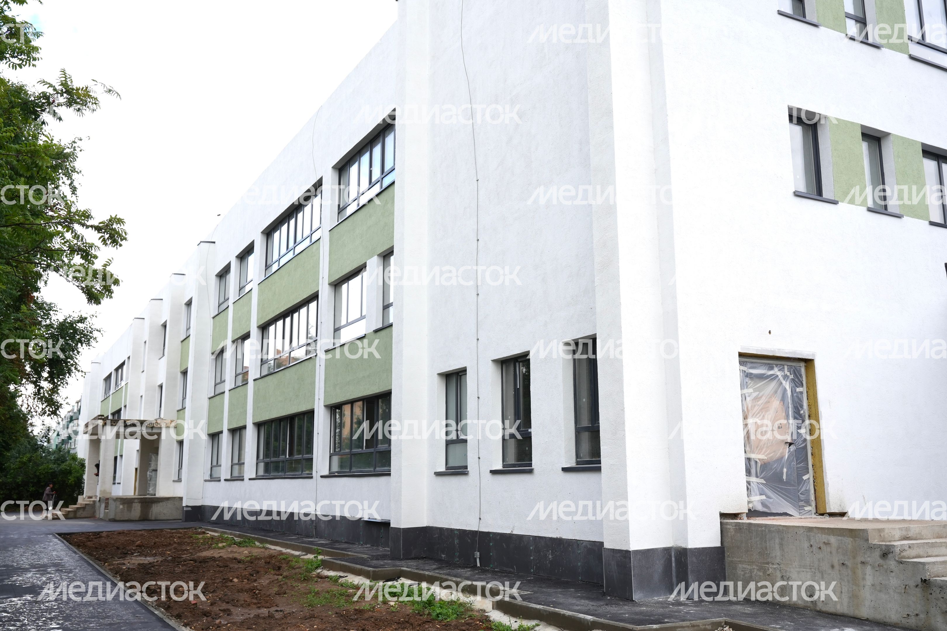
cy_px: 316
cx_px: 474
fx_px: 842
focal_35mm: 32
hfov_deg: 58.7
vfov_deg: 41.1
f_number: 8
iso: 200
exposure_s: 1/160
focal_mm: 32
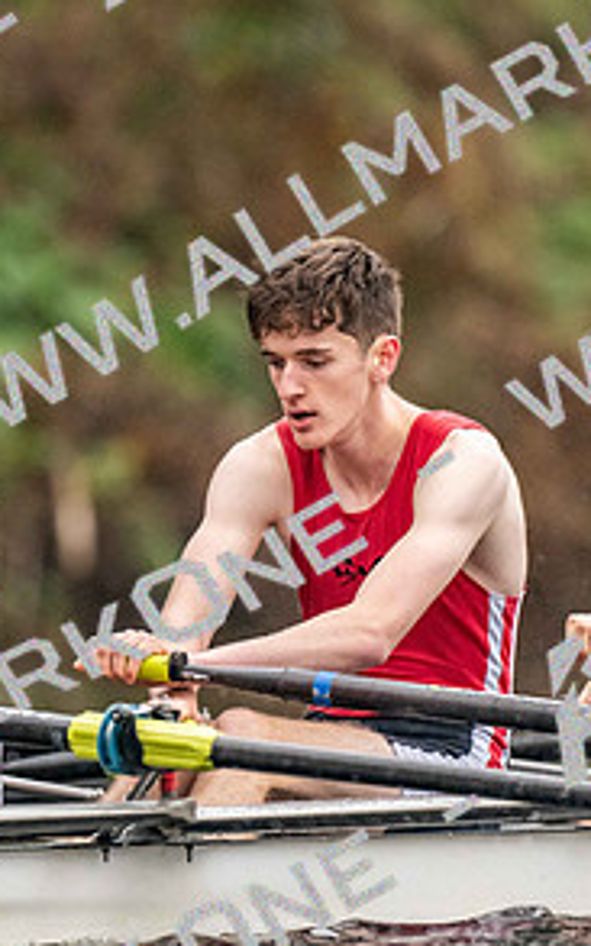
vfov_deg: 1.7
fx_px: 31172
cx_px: 271
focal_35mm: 1209
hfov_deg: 1.1
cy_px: 483
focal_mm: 600
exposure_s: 1/2500
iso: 4000
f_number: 4
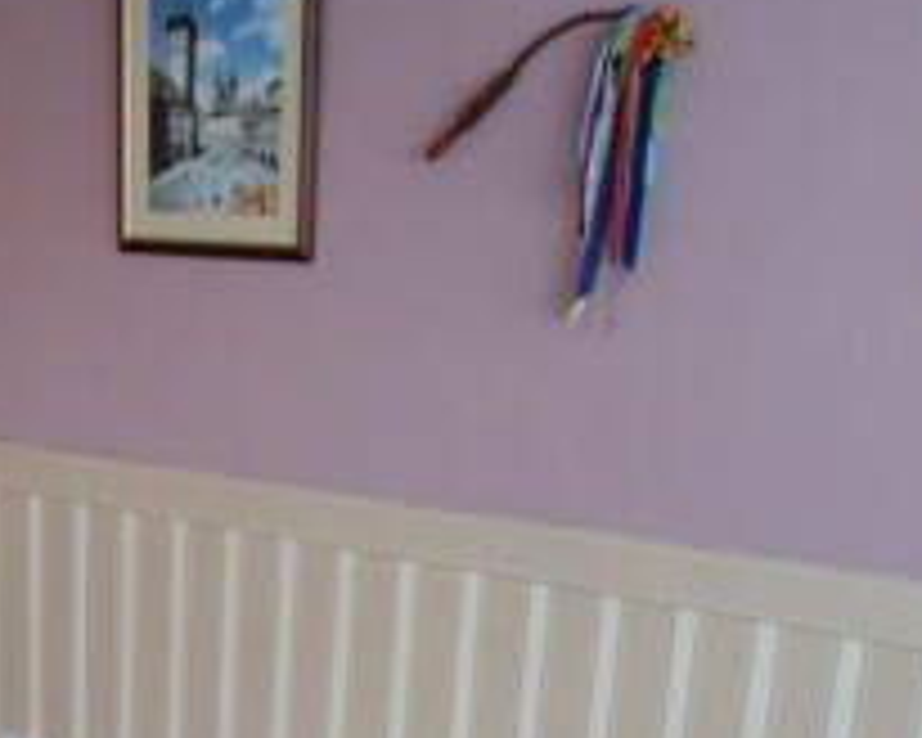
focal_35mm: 72
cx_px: 74
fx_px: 1965
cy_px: 736
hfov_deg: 25.5
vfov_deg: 20.6
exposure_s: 1/30
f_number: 4
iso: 250
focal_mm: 16
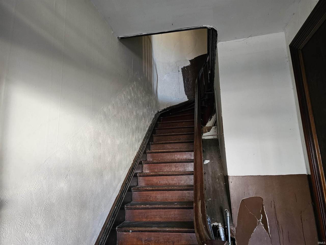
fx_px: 217
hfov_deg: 73.9
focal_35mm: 23
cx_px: 163
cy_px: 122
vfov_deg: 58.9
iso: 800
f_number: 1.7
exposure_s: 1/60
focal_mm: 6.3
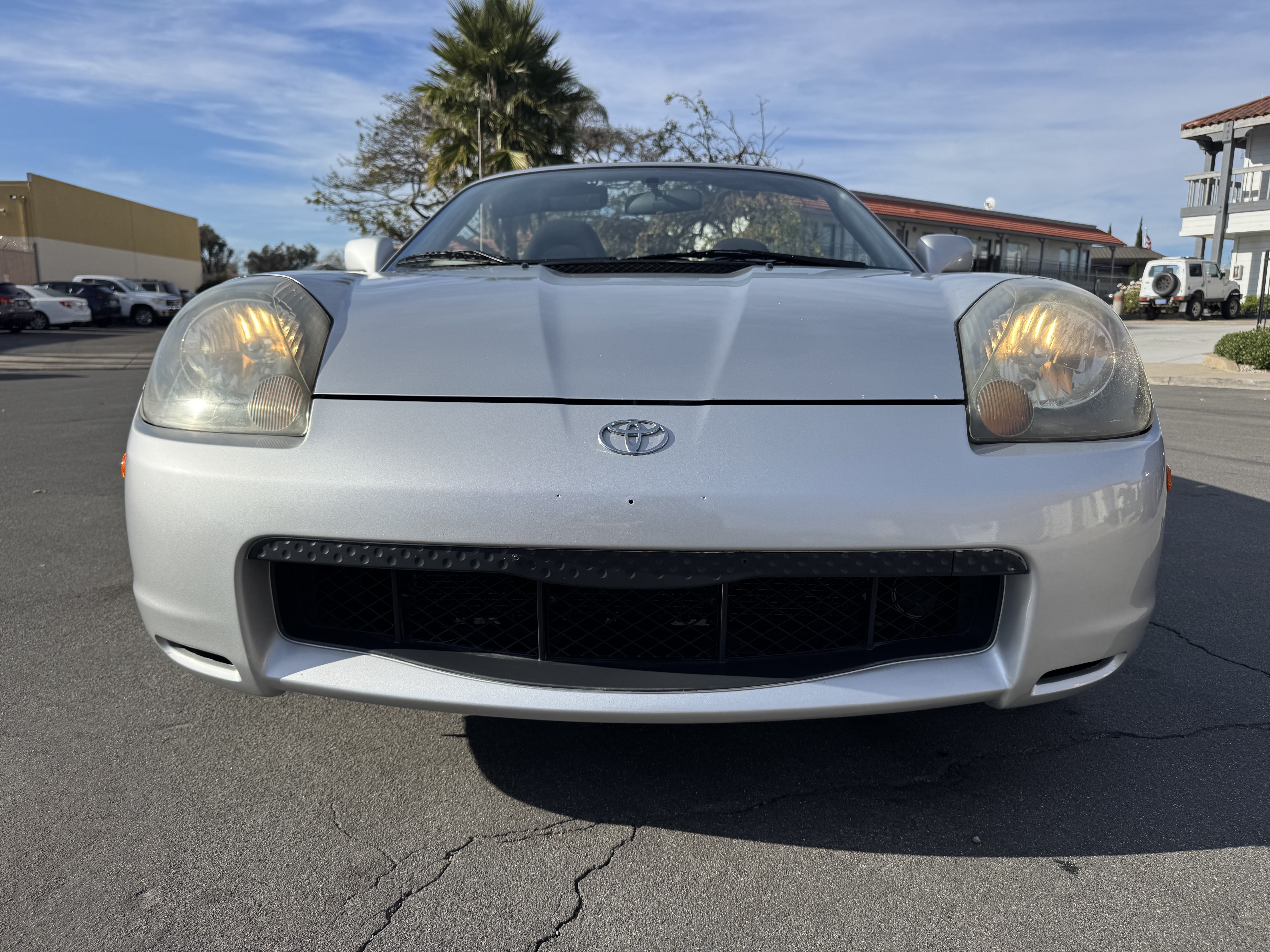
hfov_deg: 71.6
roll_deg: -1.3
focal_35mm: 24
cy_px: 476
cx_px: 635
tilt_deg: -10.7
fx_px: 881
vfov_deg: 56.8
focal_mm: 6.76
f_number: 1.78
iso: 80
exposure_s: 1/5348
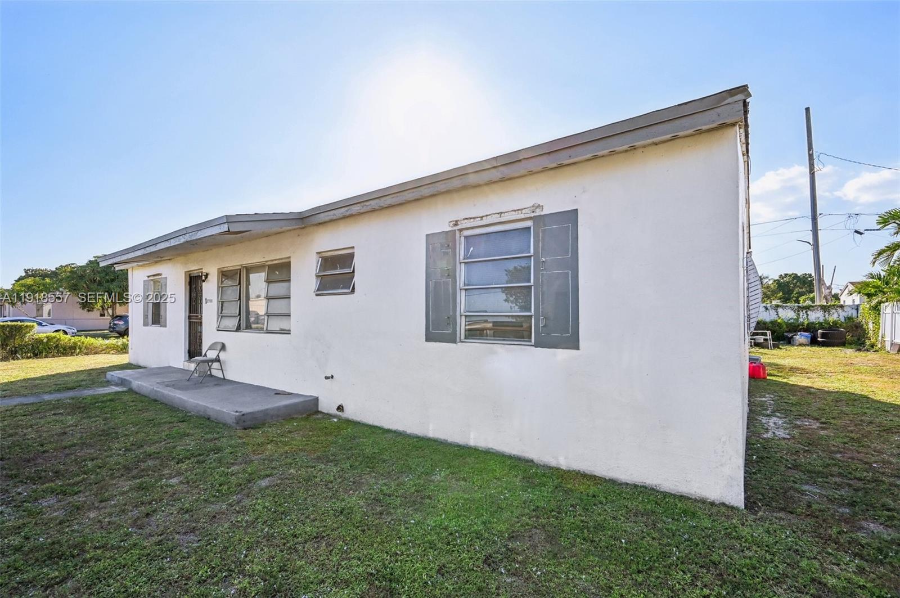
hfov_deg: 98.6
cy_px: 299
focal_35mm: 16
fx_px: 387
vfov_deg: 75.4
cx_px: 450
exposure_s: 1/1250
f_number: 8
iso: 800
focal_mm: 15.5
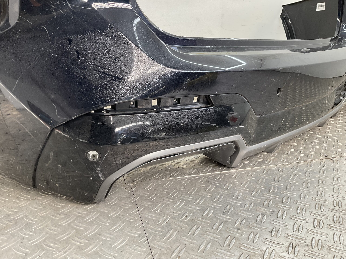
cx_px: 173
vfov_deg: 48.2
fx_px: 290
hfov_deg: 61.7
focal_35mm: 29
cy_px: 130
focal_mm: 3
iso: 50
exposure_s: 1/120
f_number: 1.8
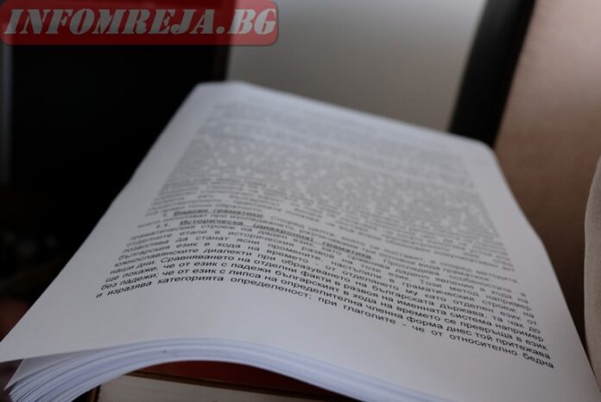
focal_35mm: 35
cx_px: 300
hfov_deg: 54.4
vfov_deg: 37.9
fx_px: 585
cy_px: 201
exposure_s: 1/60
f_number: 4.2
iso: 1600
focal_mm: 23.2
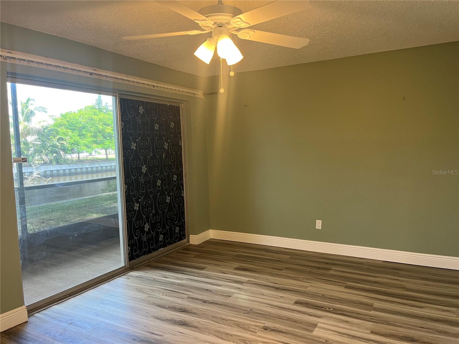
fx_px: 345
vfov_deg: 53.1
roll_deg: +2.2
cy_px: 172
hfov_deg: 67.3
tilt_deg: -1.5
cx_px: 230
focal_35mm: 26
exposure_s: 1/60
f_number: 1.6
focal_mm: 5.1
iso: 125
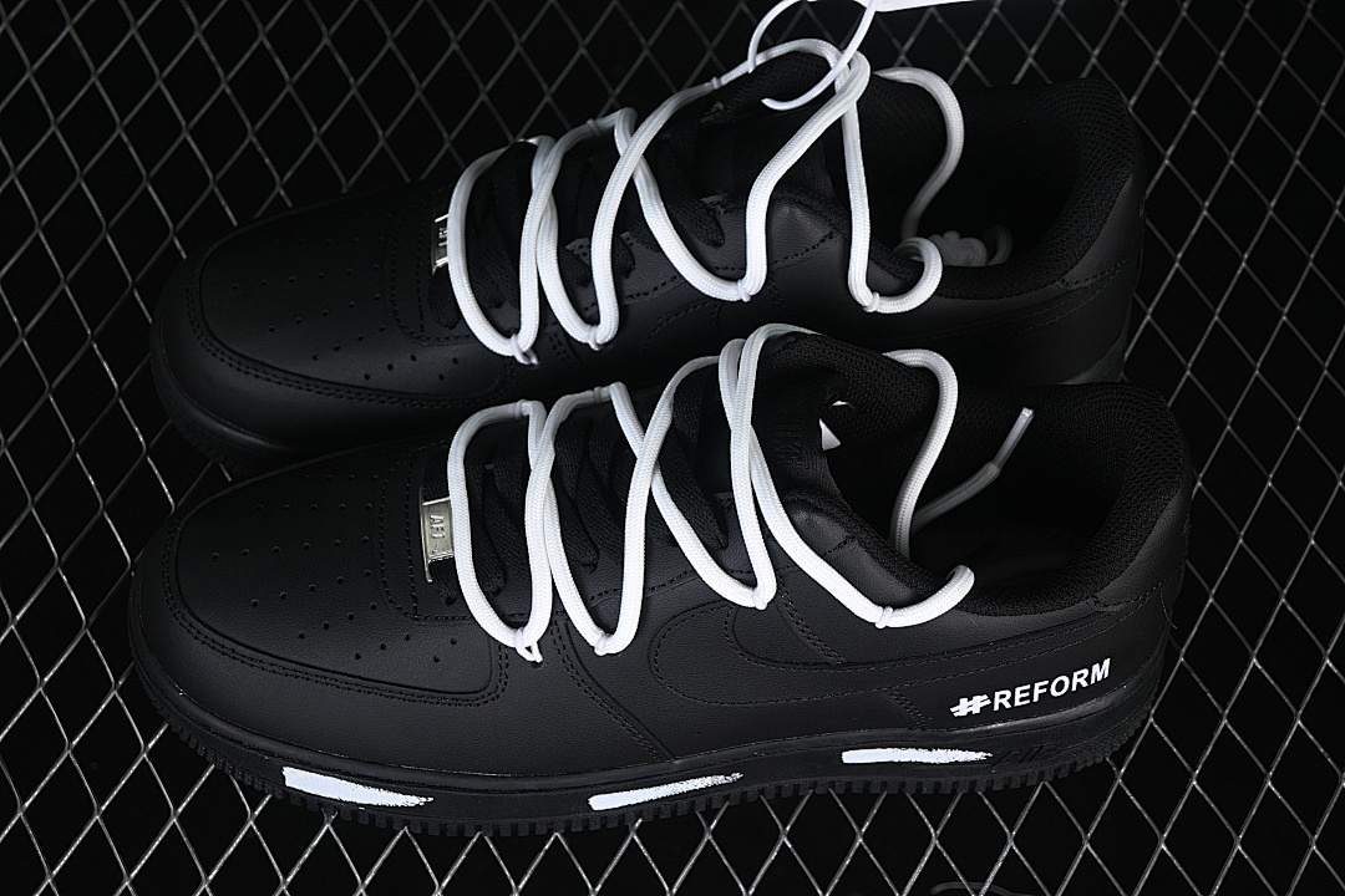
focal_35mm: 75
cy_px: 448
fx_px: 2802
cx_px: 672
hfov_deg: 27.0
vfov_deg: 18.2
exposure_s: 1/50
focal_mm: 50
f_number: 6.3
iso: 160
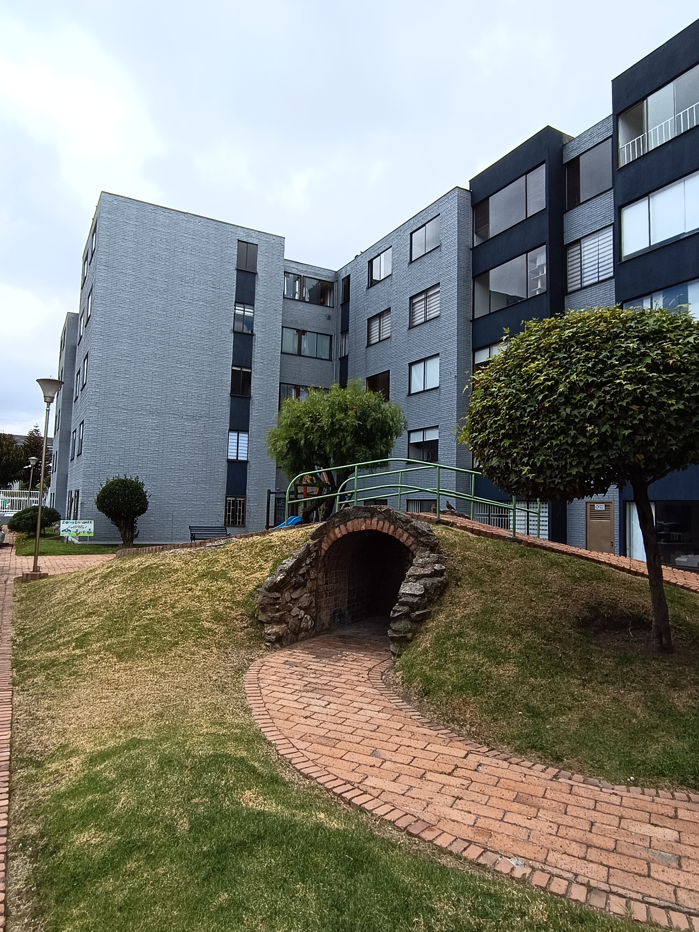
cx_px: 350
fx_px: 431
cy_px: 466
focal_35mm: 16
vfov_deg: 94.5
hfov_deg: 78.1
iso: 51
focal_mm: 1.66
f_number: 2.2
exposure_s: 1/883
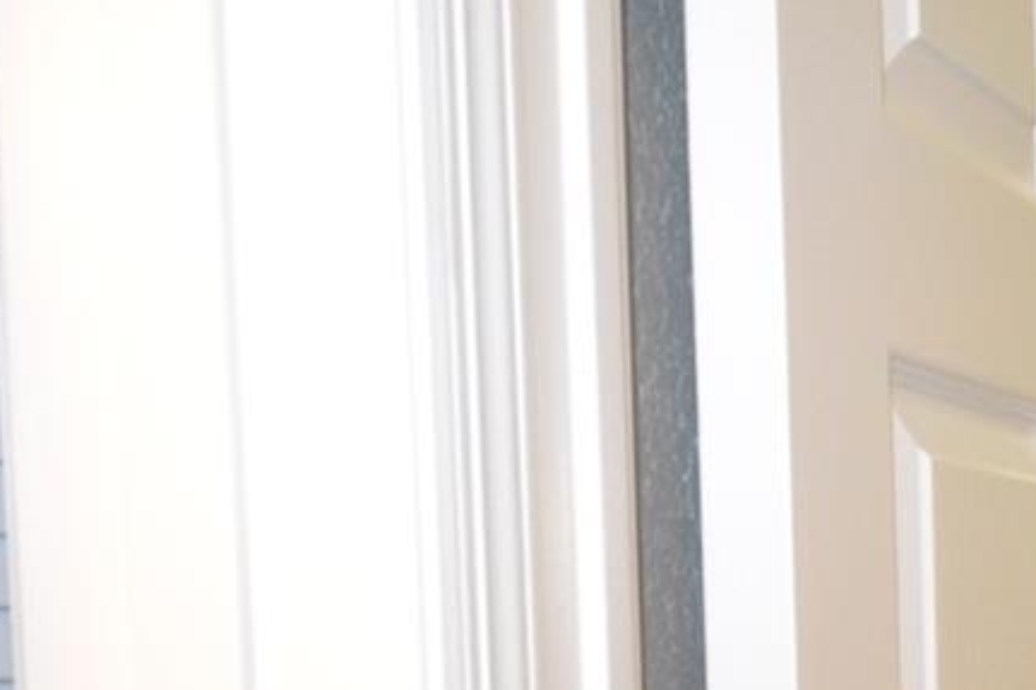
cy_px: 849
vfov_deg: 16.7
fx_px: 2244
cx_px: 1637
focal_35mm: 78
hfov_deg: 21.1
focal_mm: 14
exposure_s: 1/60
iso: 1100
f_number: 4
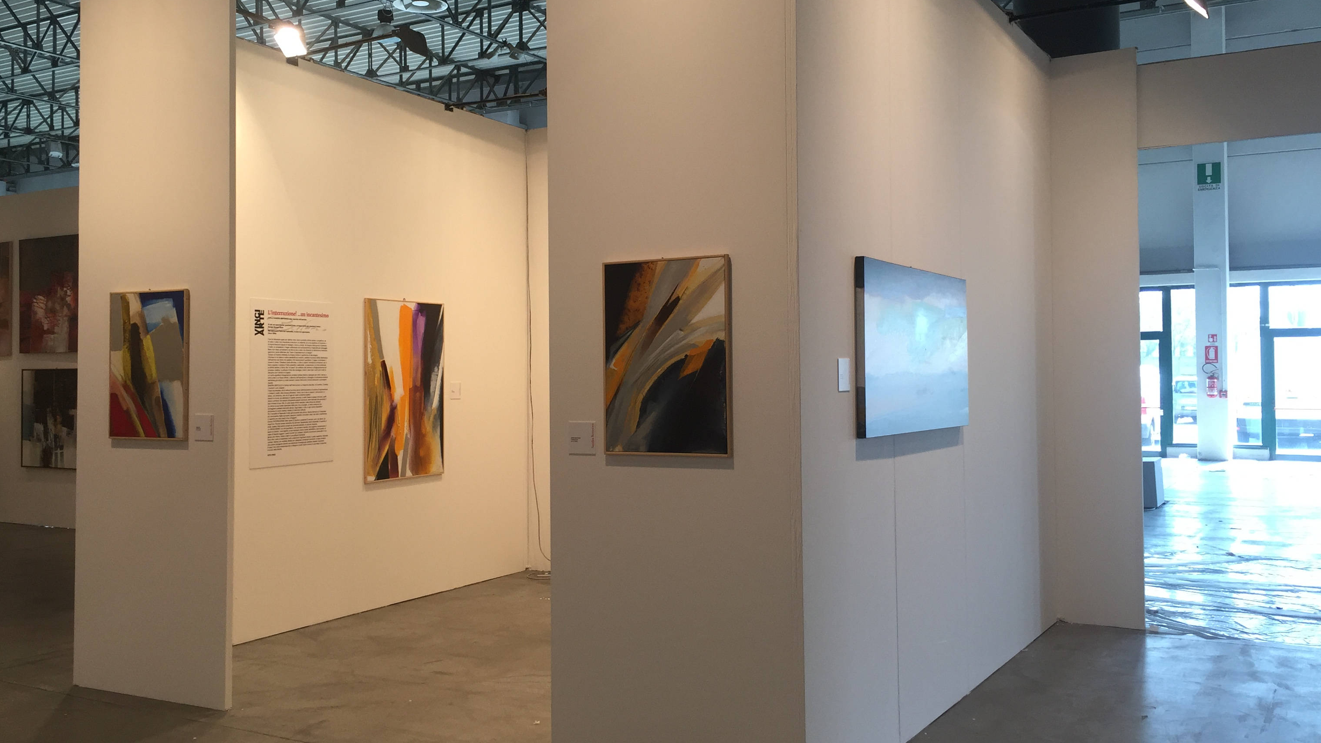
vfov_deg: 34.6
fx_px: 1191
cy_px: 342
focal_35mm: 34
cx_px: 634
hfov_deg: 58.0
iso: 50
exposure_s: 1/100
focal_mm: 4.15
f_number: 2.2
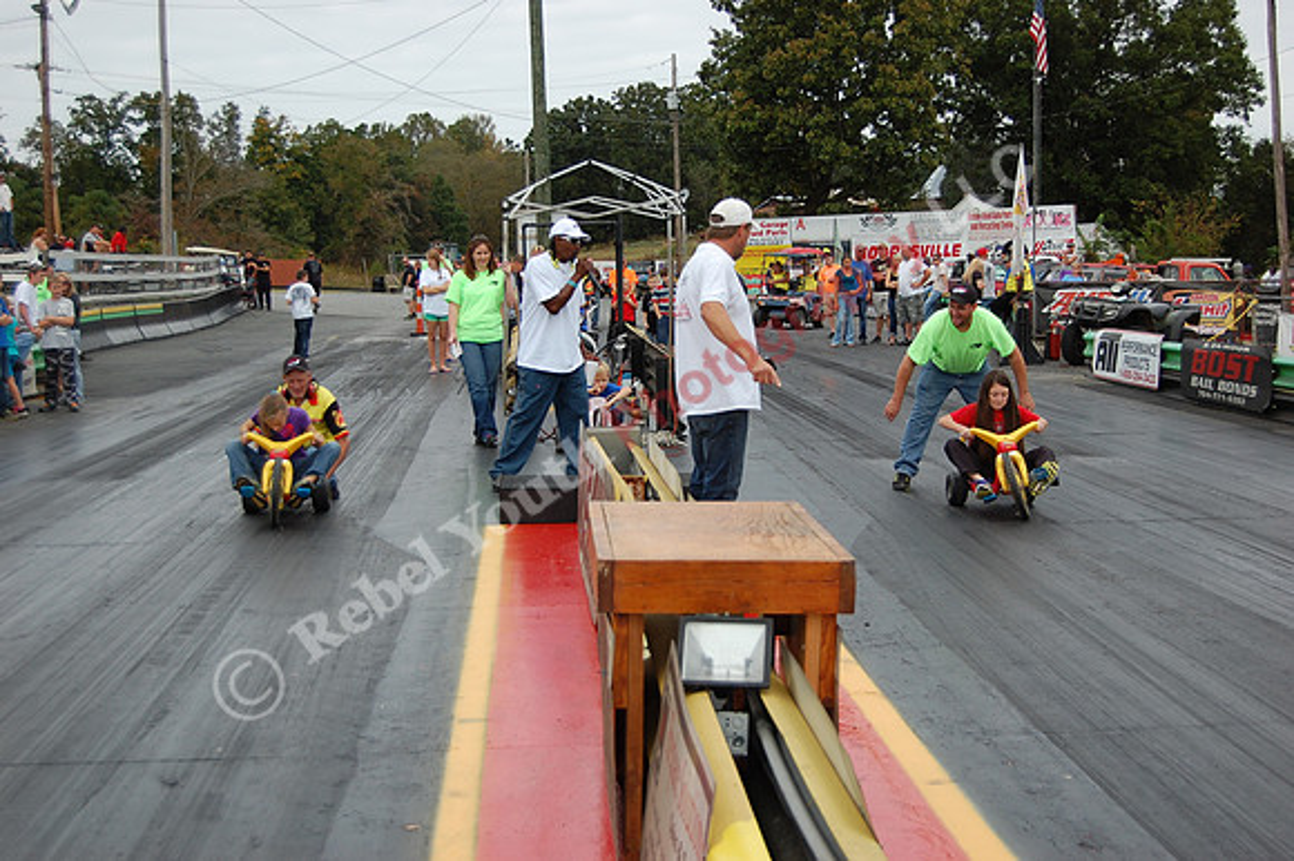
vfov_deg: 28.0
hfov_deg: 41.1
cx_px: 647
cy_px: 430
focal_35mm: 48
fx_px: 1724
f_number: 4.5
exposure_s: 1/1000
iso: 250
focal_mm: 32
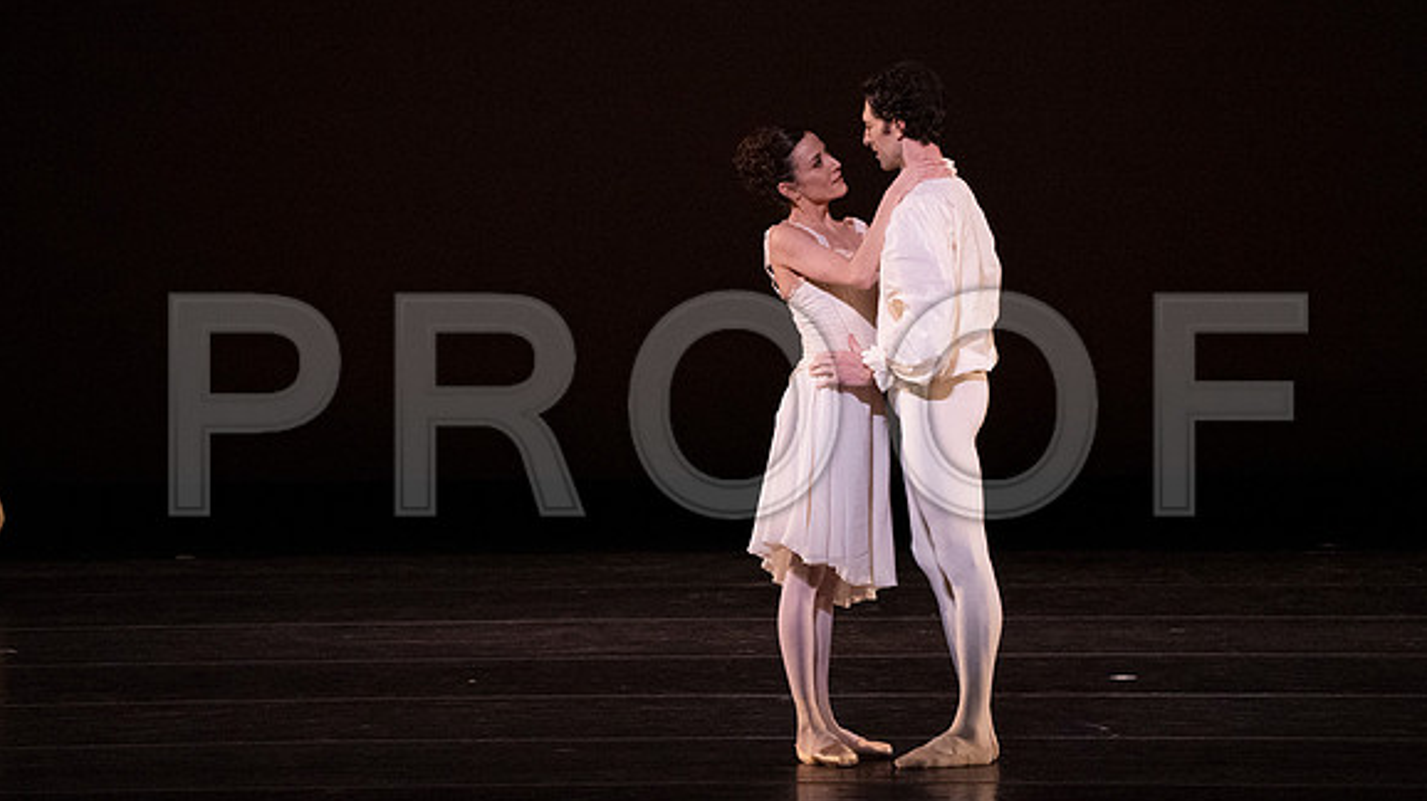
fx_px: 14032
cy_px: 412
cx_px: 715
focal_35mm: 371
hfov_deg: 5.8
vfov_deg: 3.3
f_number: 7.1
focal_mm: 352
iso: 20000
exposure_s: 1/400
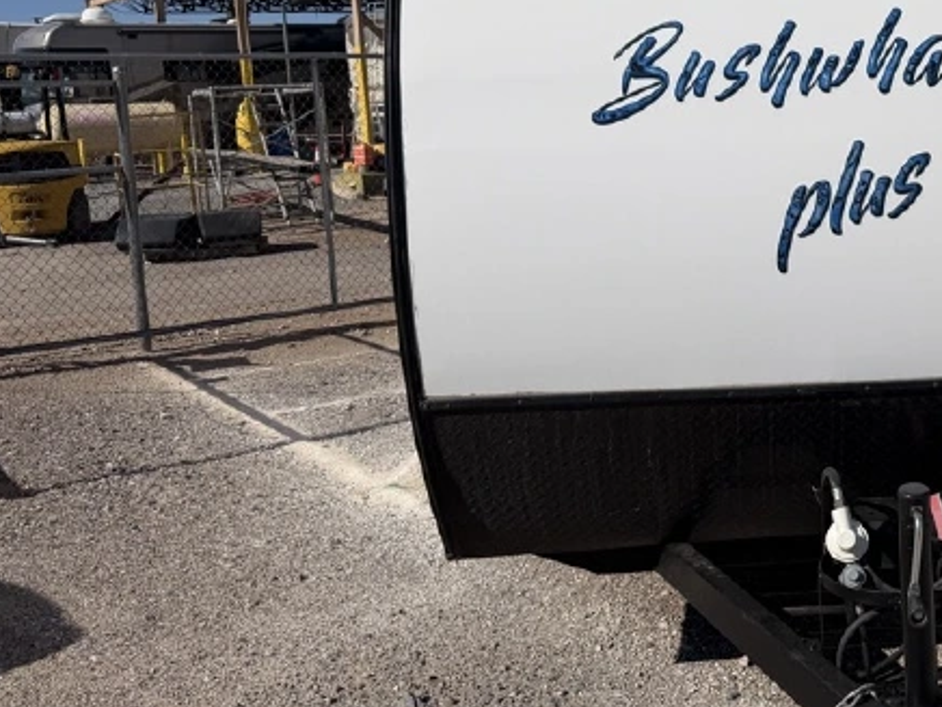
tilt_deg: -6.0
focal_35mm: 44
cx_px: 804
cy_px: 246
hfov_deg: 40.5
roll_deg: +2.3
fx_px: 1197
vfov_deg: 32.6
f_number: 1.78
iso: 80
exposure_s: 1/17544
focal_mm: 6.76
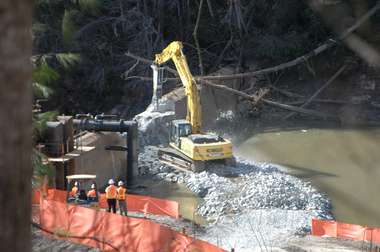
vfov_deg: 7.6
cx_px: 190
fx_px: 1897
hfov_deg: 11.4
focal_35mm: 180
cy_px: 126
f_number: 5.6
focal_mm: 120
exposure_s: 1/320
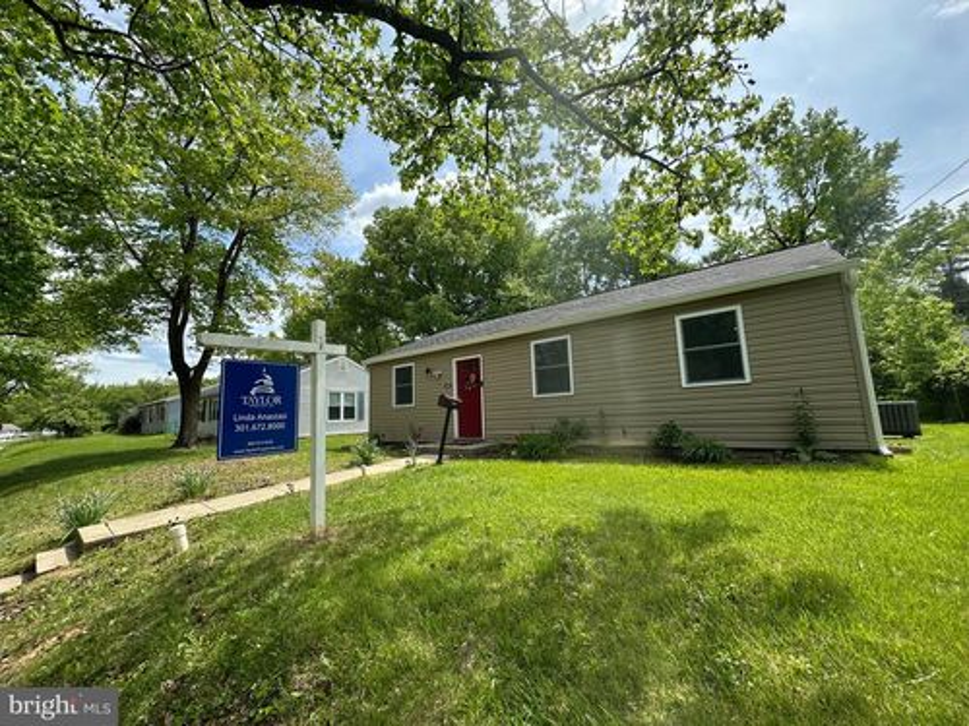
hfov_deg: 102.1
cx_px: 484
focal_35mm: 14
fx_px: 392
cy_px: 363
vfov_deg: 85.7
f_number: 2.2
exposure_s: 1/895
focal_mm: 2.22
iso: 50
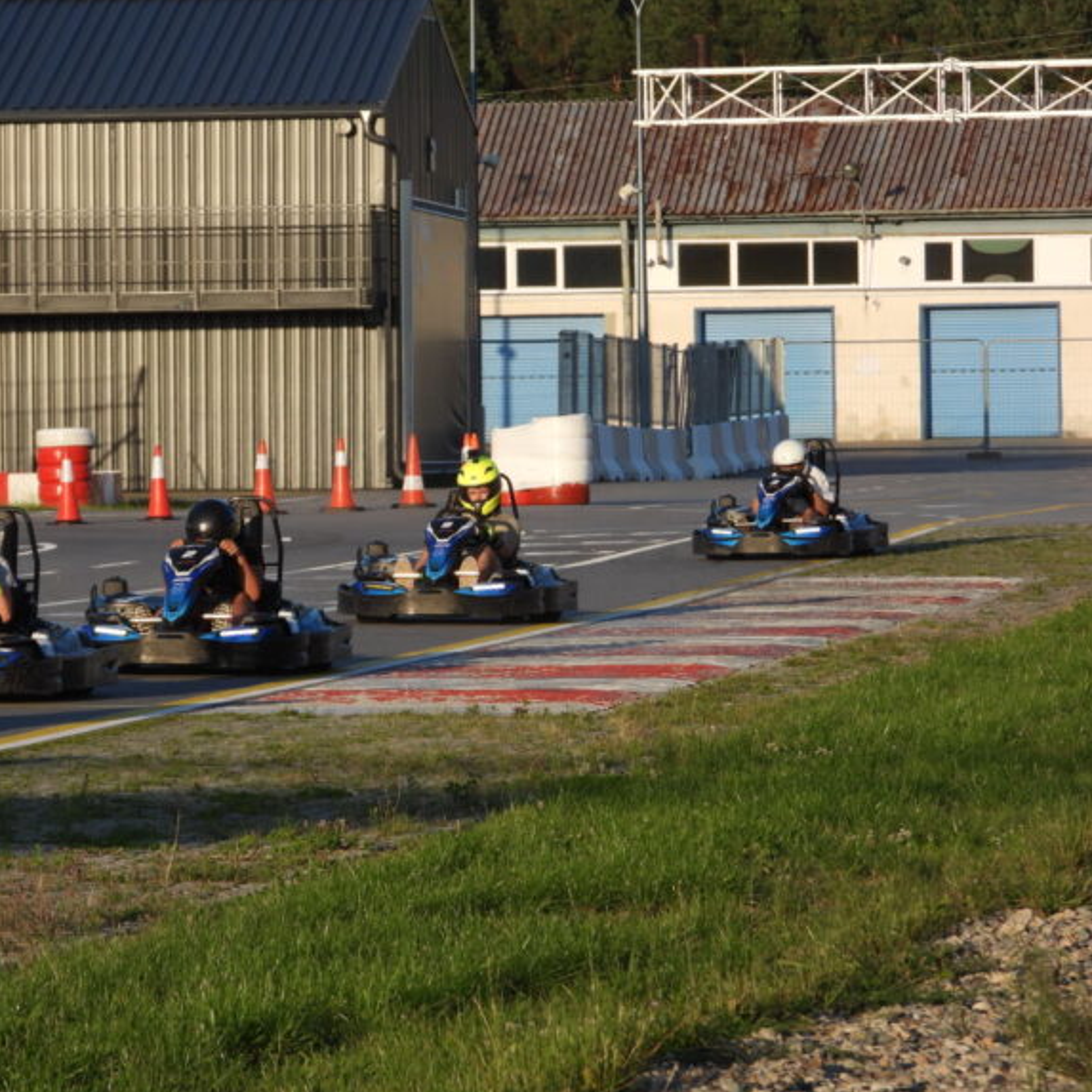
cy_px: 545
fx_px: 11635
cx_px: 393
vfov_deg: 5.4
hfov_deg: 5.4
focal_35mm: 326
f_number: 4.5
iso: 100
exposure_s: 1/500
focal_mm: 49.5
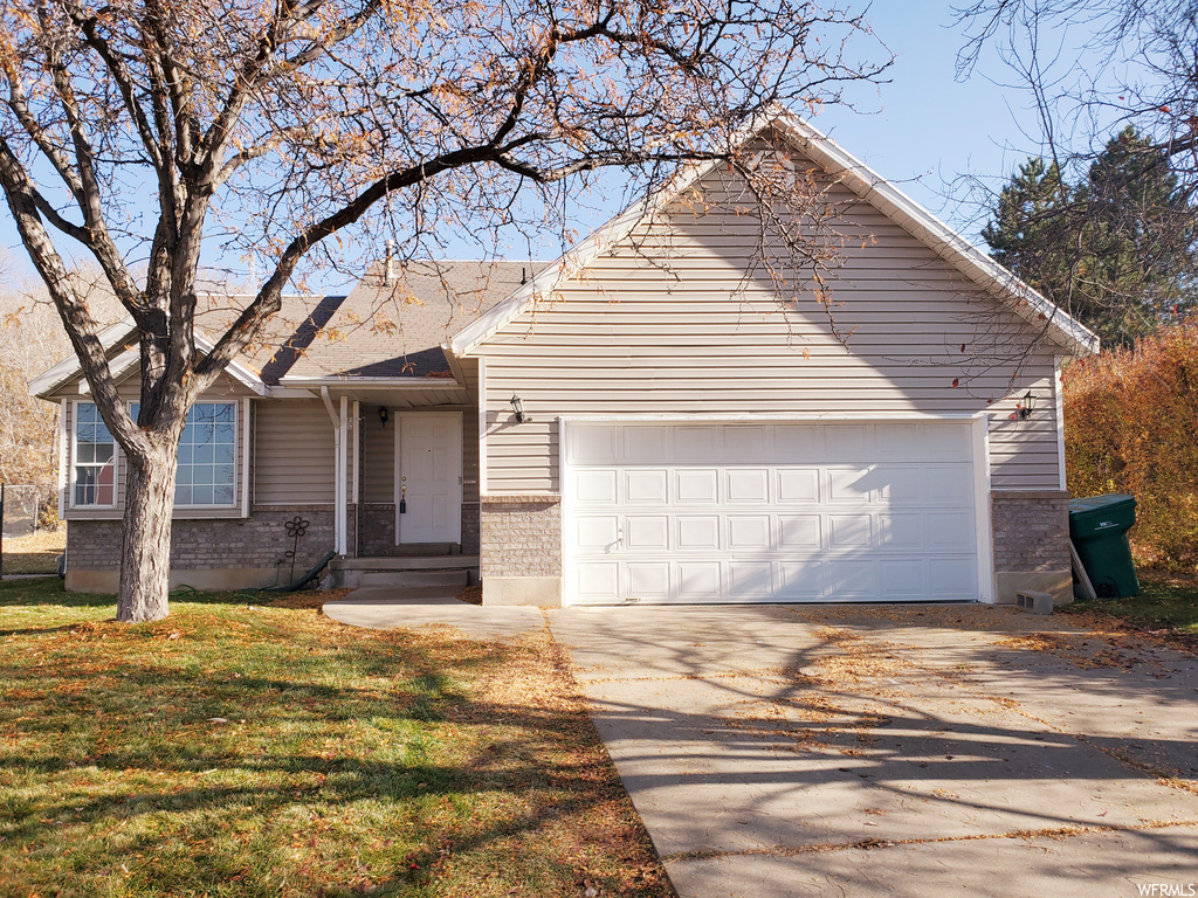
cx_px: 599
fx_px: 900
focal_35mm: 26
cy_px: 449
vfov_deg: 53.1
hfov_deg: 67.3
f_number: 2.4
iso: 50
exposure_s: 1/909
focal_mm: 4.3
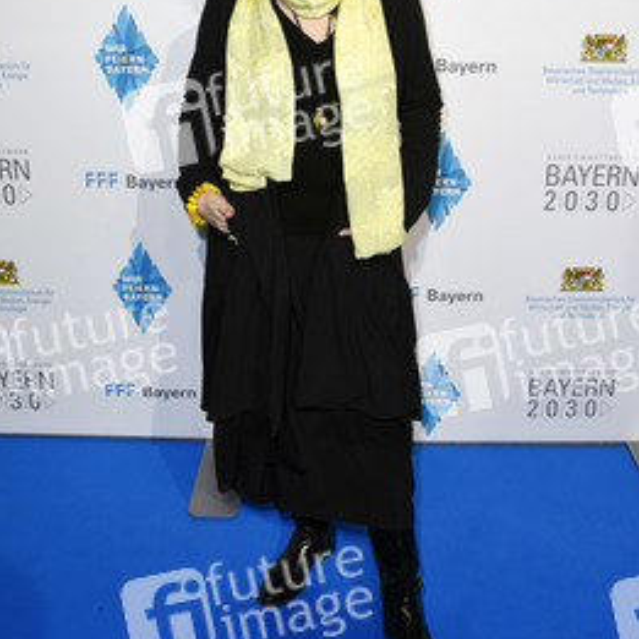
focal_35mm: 39
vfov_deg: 42.5
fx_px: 815
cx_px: 318
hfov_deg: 42.8
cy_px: 237
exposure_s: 1/80
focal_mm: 20
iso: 640
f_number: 6.3
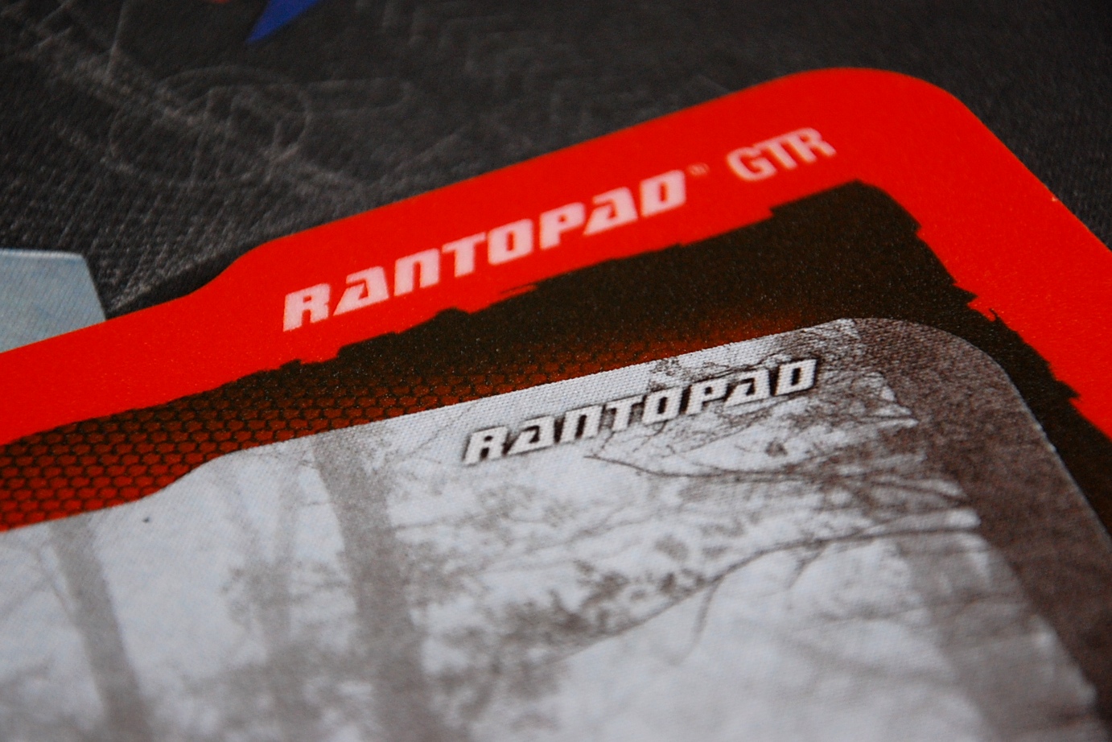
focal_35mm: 158
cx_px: 556
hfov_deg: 13.0
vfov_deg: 8.7
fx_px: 4866
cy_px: 371
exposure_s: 1/40
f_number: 5.6
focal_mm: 105
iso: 800
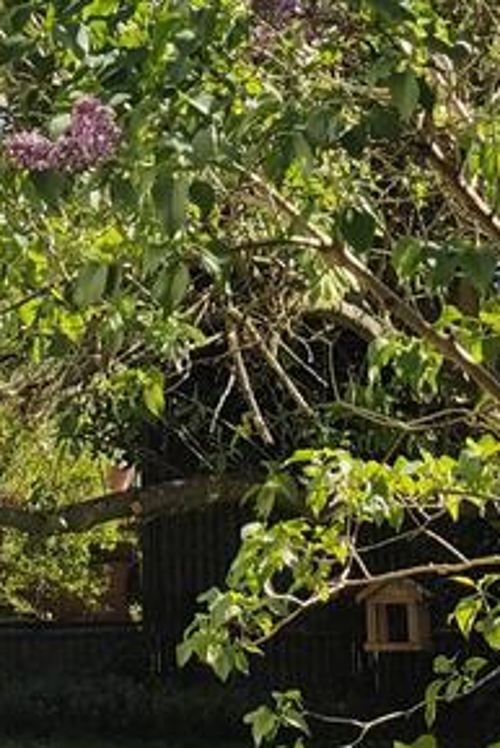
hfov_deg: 12.7
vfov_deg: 16.0
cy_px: -611
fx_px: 2247
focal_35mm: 108
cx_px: 148
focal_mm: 4.73
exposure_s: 1/1179
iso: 50
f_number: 1.7
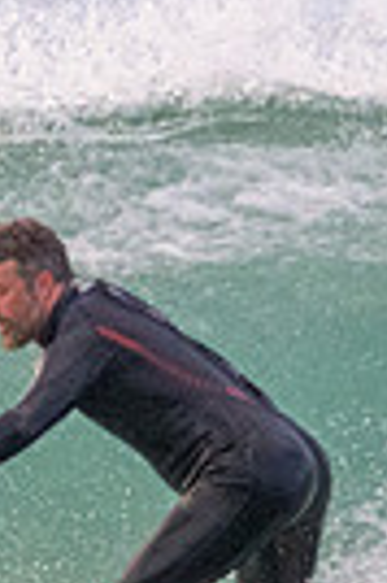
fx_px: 67928
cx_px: -55
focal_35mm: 4202
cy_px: 556
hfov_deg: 0.3
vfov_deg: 0.5
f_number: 11
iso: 5000
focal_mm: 800
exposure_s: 1/1600
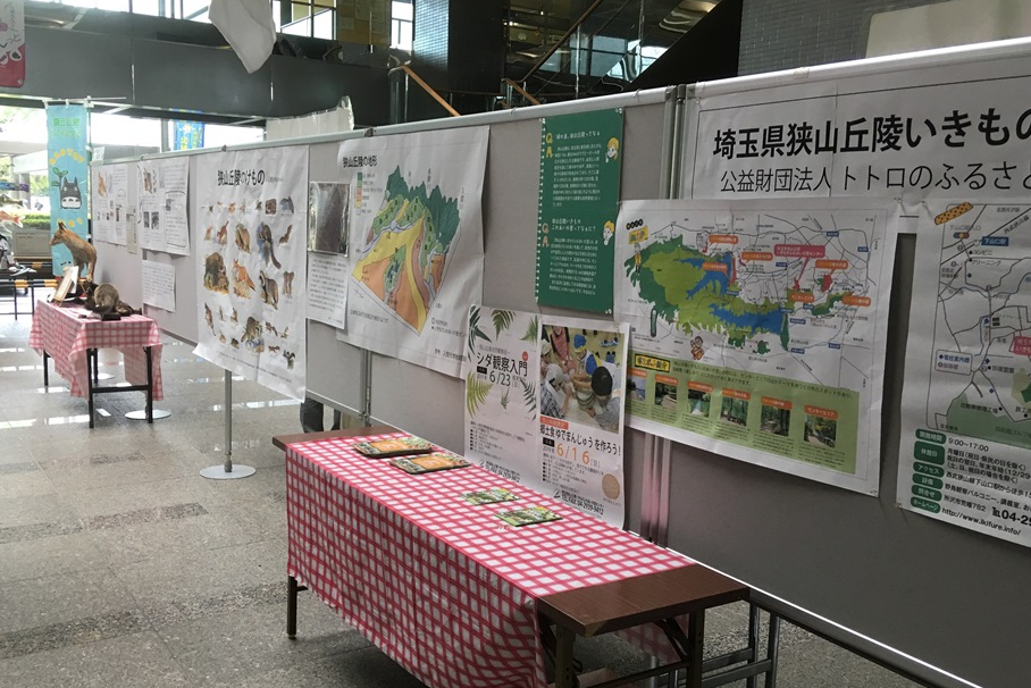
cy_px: 351
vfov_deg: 38.9
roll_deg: -1.2
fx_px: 974
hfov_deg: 55.8
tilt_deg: -8.7
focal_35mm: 34
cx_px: 489
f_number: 2.2
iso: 40
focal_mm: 4.15
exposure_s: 1/30
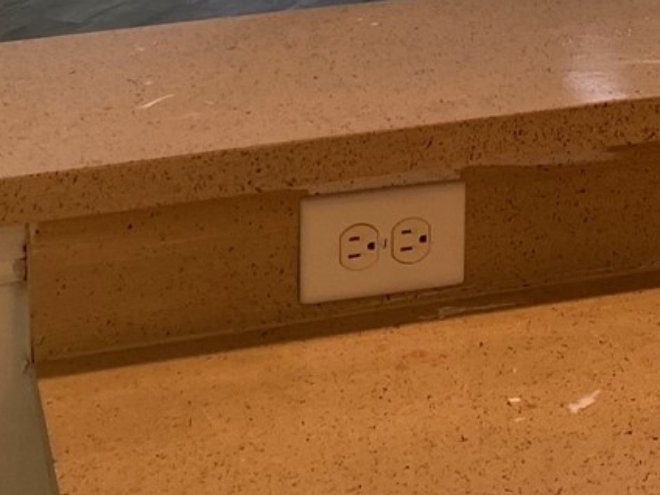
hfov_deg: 20.0
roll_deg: +0.9
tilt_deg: -6.2
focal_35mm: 98
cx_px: 405
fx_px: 1869
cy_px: -313
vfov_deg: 13.9
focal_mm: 4.25
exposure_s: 1/120
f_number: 1.8
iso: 100
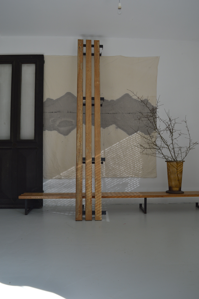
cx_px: 100
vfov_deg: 62.0
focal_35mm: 30
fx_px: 249
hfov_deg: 43.5
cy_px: 150
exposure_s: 1/60
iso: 140
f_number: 5.6
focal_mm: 20
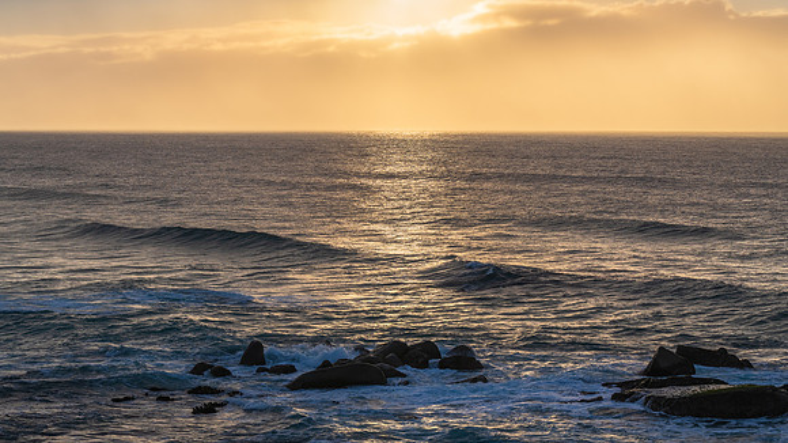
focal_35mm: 83
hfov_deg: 25.5
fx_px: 1740
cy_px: 227
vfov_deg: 14.5
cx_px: 398
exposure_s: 1/640
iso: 200
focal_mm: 70
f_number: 7.1
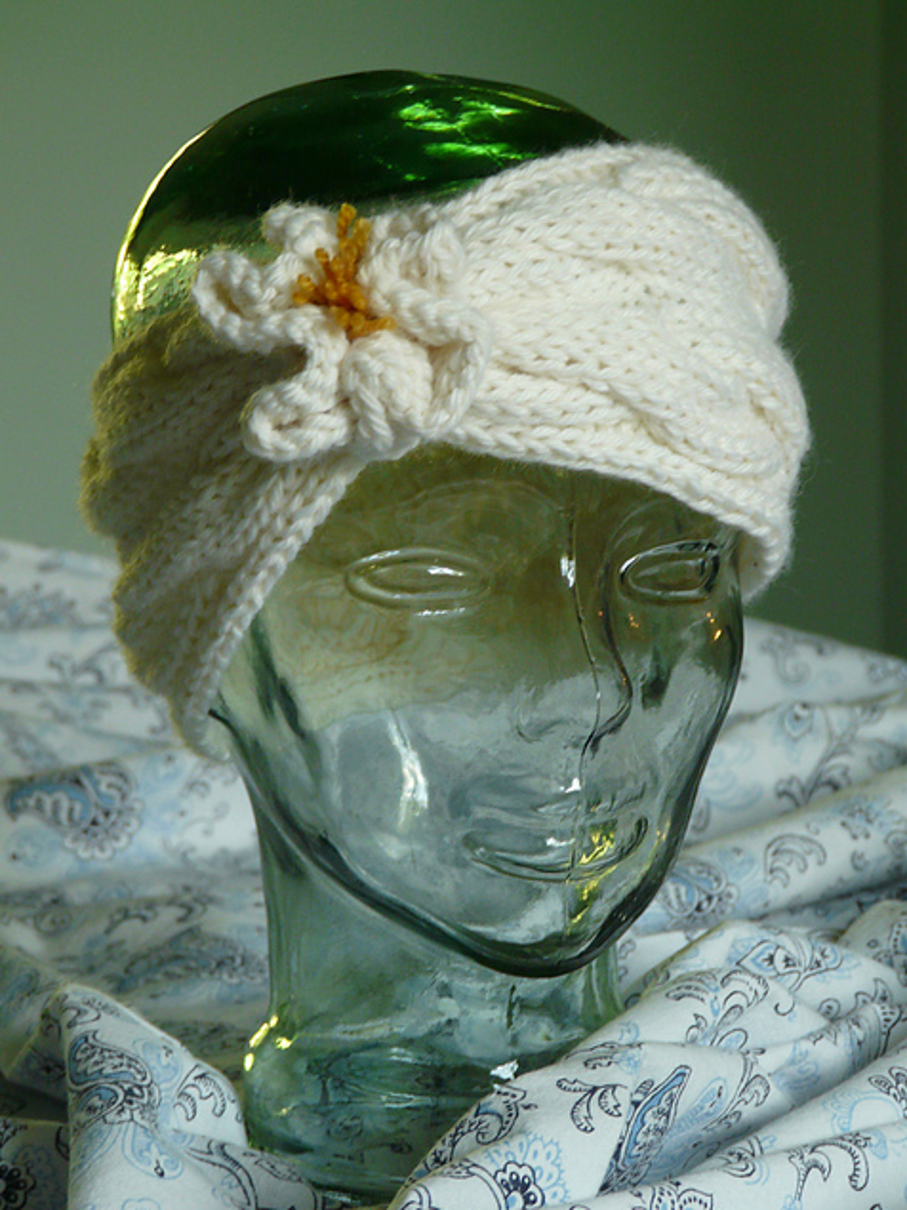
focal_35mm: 132
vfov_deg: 14.9
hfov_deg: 11.2
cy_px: 606
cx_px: 452
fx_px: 4613
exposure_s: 1/15
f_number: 3.6
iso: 200
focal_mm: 21.6
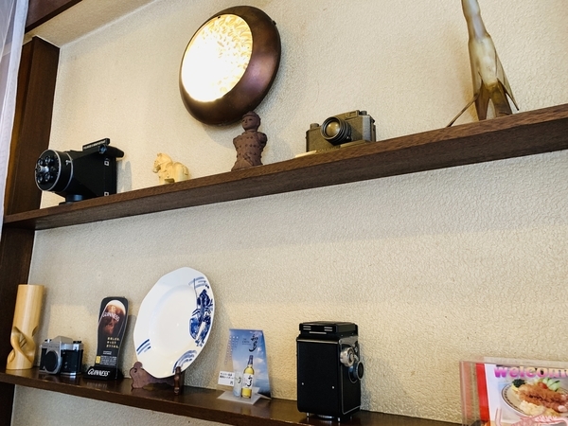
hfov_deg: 67.3
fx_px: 427
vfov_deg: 53.1
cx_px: 284
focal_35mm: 26
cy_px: 213
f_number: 1.8
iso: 320
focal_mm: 4.25
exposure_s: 1/33
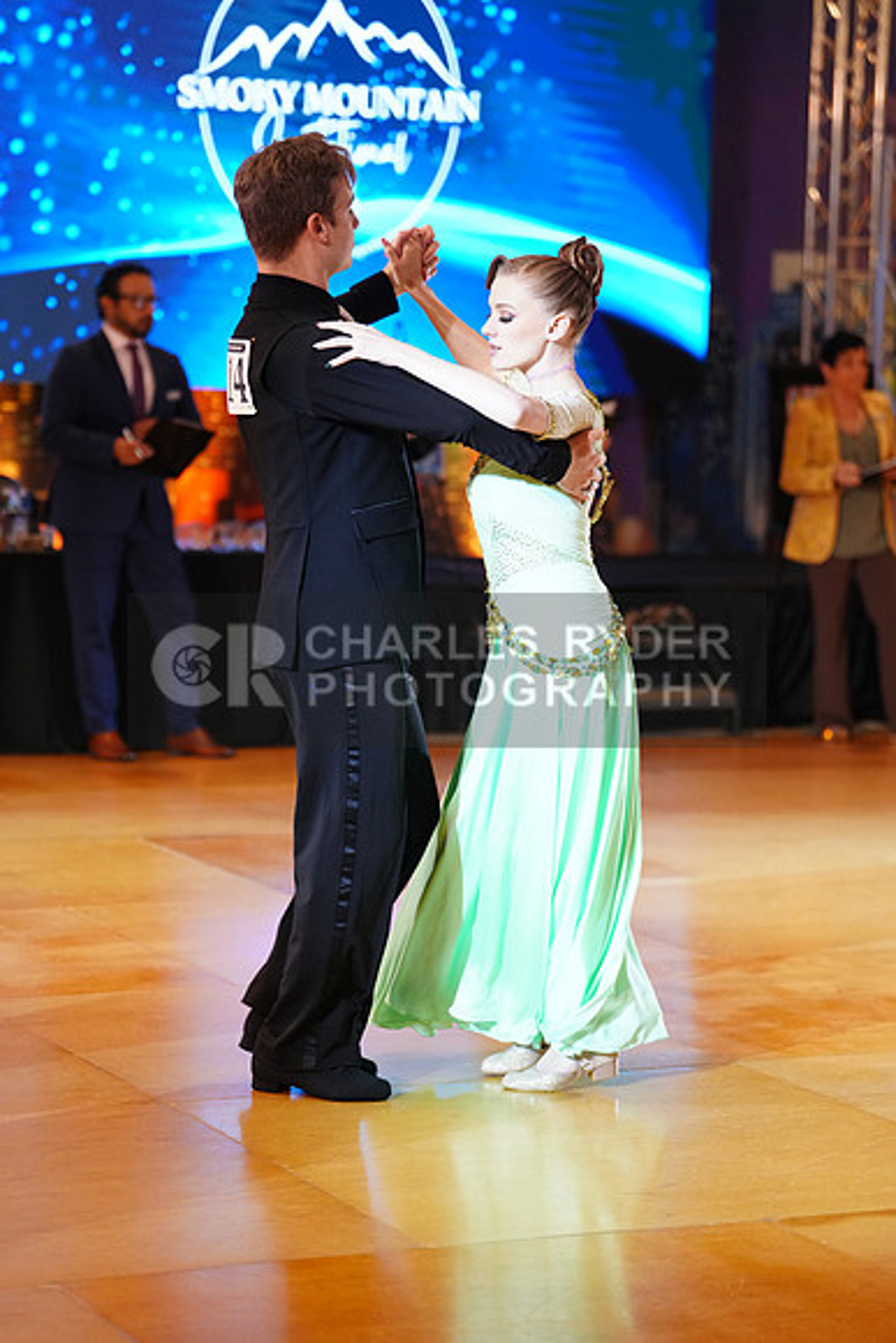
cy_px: 672
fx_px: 3507
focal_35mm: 94
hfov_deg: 14.6
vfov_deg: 21.7
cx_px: 448
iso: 2500
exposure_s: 1/400
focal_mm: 94
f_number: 2.8
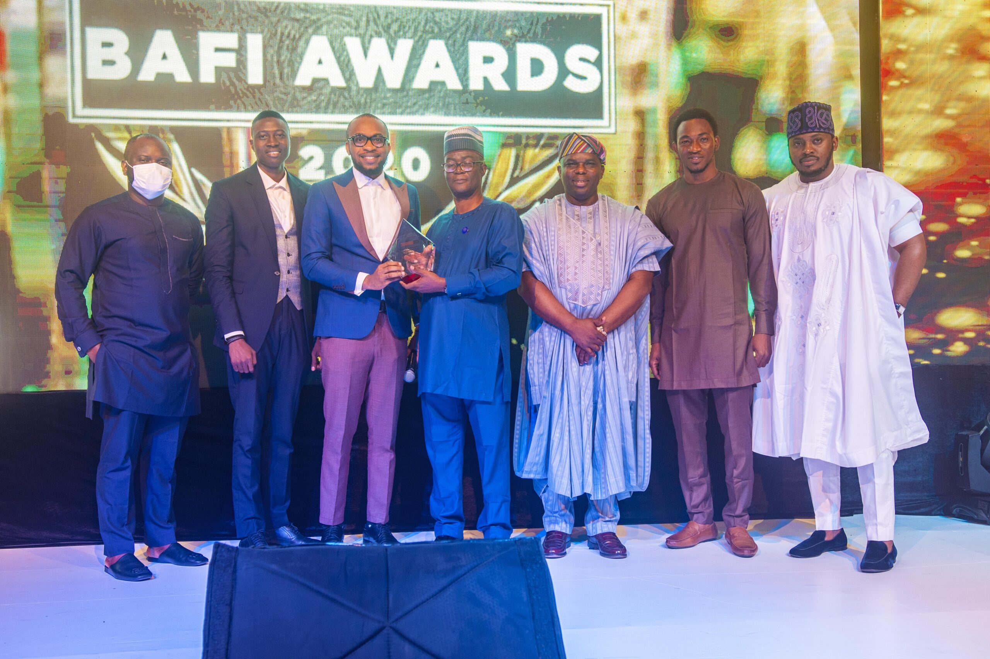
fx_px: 1072
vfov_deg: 34.2
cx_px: 495
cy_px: 330
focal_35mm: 39
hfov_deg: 49.6
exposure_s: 1/100
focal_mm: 26
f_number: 3.2
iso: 320
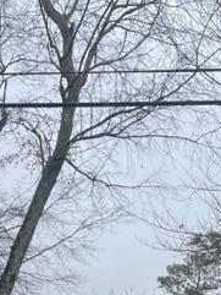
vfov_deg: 24.5
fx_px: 587
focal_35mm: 69
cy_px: 384
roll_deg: -2.9
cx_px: 1
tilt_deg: +4.0
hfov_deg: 20.7
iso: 32
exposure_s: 1/556
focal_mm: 4.2
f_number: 1.6
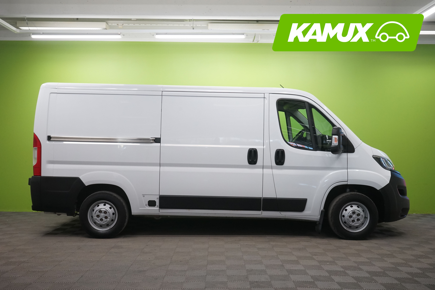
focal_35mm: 35
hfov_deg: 54.4
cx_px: 218
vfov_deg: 37.9
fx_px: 423
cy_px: 145
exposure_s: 1/25
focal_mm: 35
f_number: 9
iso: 2000
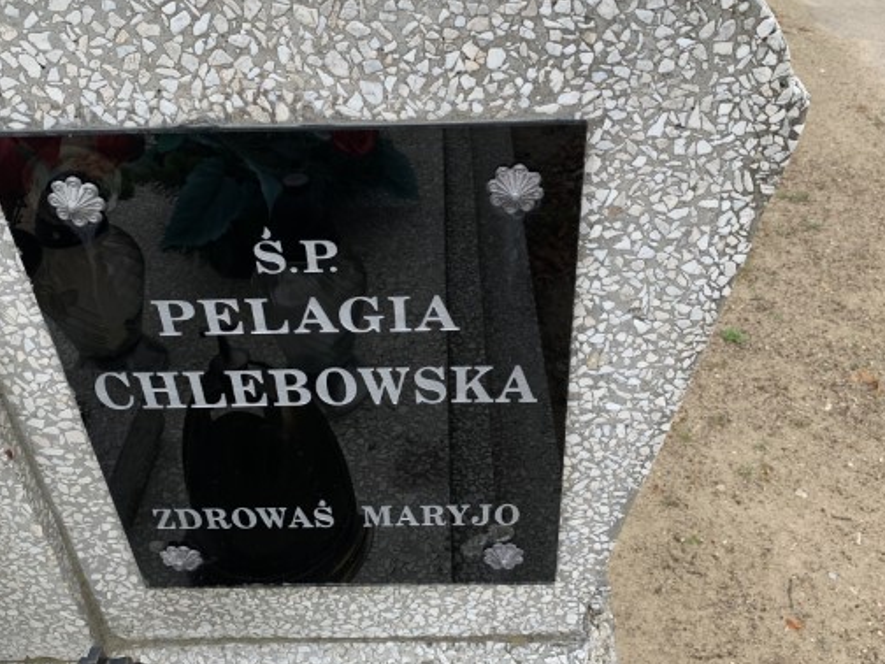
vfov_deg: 42.7
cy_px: 263
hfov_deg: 55.4
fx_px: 844
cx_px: 446
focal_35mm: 33
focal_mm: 4.25
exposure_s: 1/722
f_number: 1.8
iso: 25
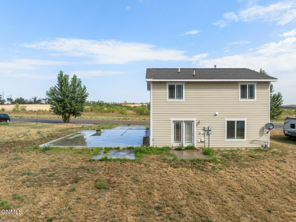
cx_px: 148
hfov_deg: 71.6
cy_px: 111
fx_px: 205
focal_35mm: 24
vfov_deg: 56.8
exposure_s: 1/320
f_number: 6.3
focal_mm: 12.29
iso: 100
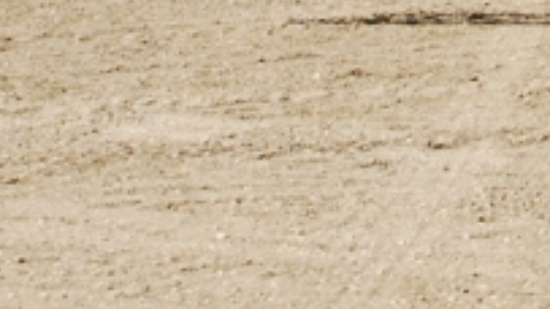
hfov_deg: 8.3
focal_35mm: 244
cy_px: -474
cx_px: 1149
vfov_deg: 4.8
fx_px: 3562
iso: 200
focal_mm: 35
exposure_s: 1/320
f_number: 9
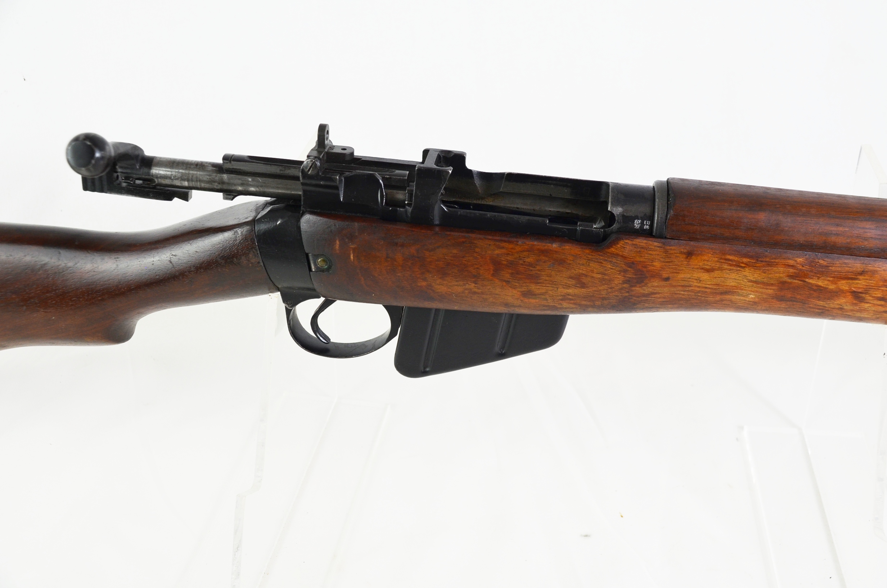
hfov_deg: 42.4
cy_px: 294
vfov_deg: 28.8
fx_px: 1143
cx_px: 444
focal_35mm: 46
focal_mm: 31
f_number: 5.6
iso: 400
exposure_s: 1/125
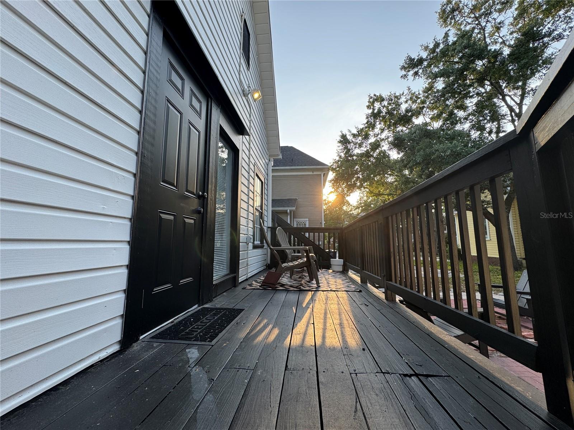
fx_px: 232
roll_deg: +0.5
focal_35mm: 14
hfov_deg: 102.1
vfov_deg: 85.7
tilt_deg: +7.6
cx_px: 287
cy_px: 215
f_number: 2.2
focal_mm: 2.22
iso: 40
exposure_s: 1/201
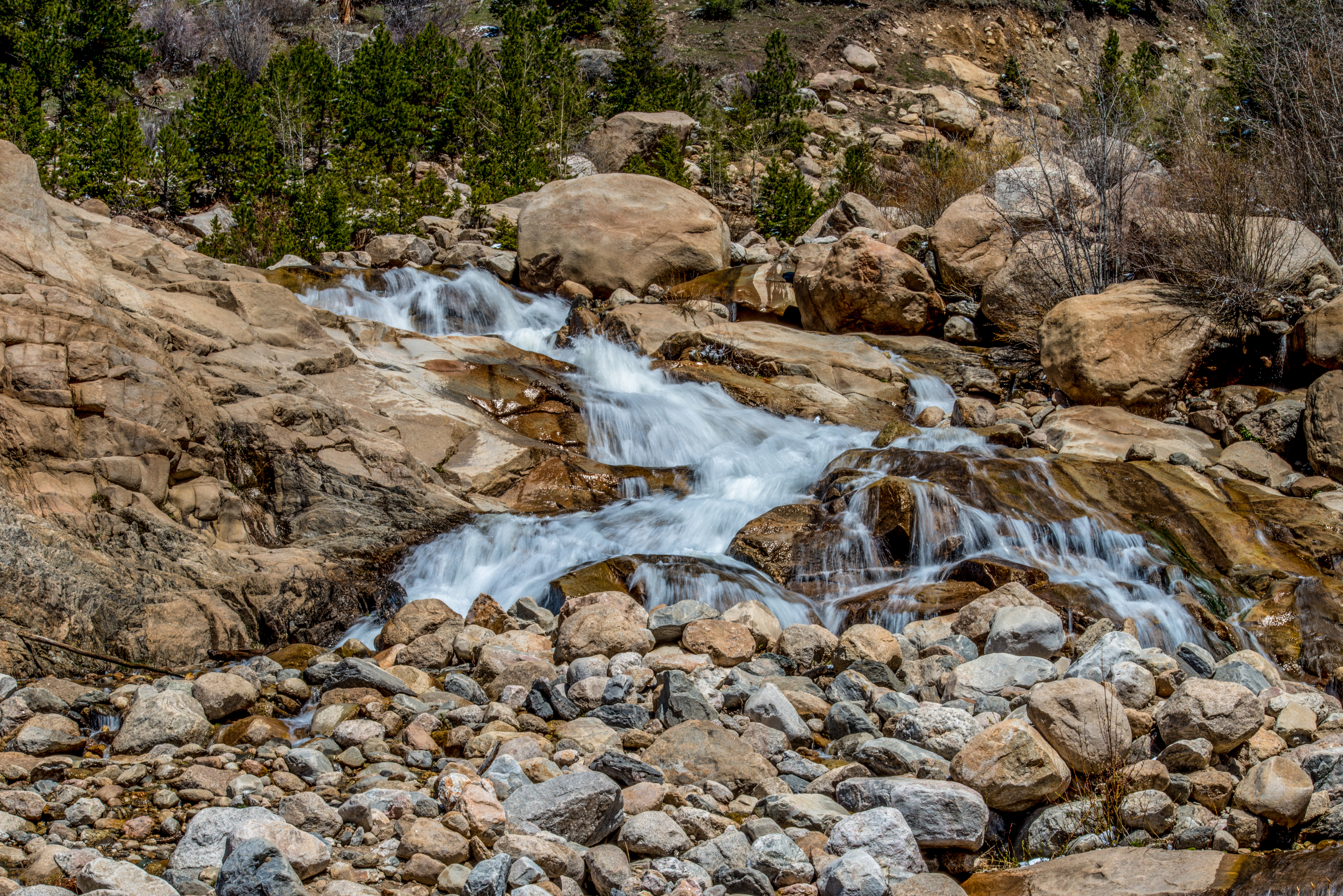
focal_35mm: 90
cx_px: 672
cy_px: 448
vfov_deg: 15.2
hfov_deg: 22.6
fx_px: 3358
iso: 50
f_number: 22
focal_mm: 90
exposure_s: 1/13
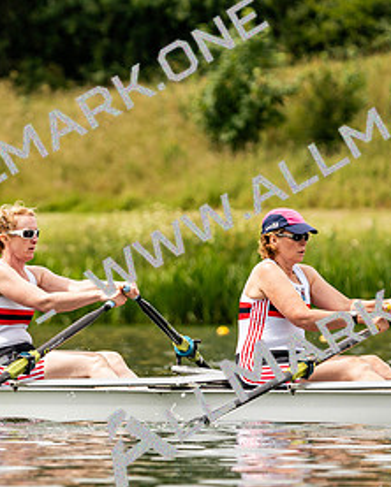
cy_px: 326
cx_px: -44
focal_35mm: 637
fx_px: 9204
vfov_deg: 3.0
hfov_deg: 2.4
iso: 250
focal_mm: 324
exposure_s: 1/2000
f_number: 6.3
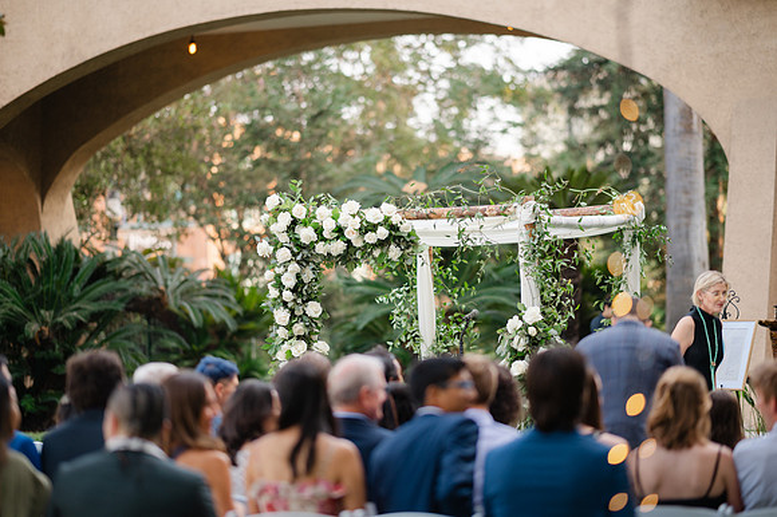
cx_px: 388
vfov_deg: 13.0
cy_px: 258
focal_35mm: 105
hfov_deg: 19.5
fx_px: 2265
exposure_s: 1/800
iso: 140
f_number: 1.4
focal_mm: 105
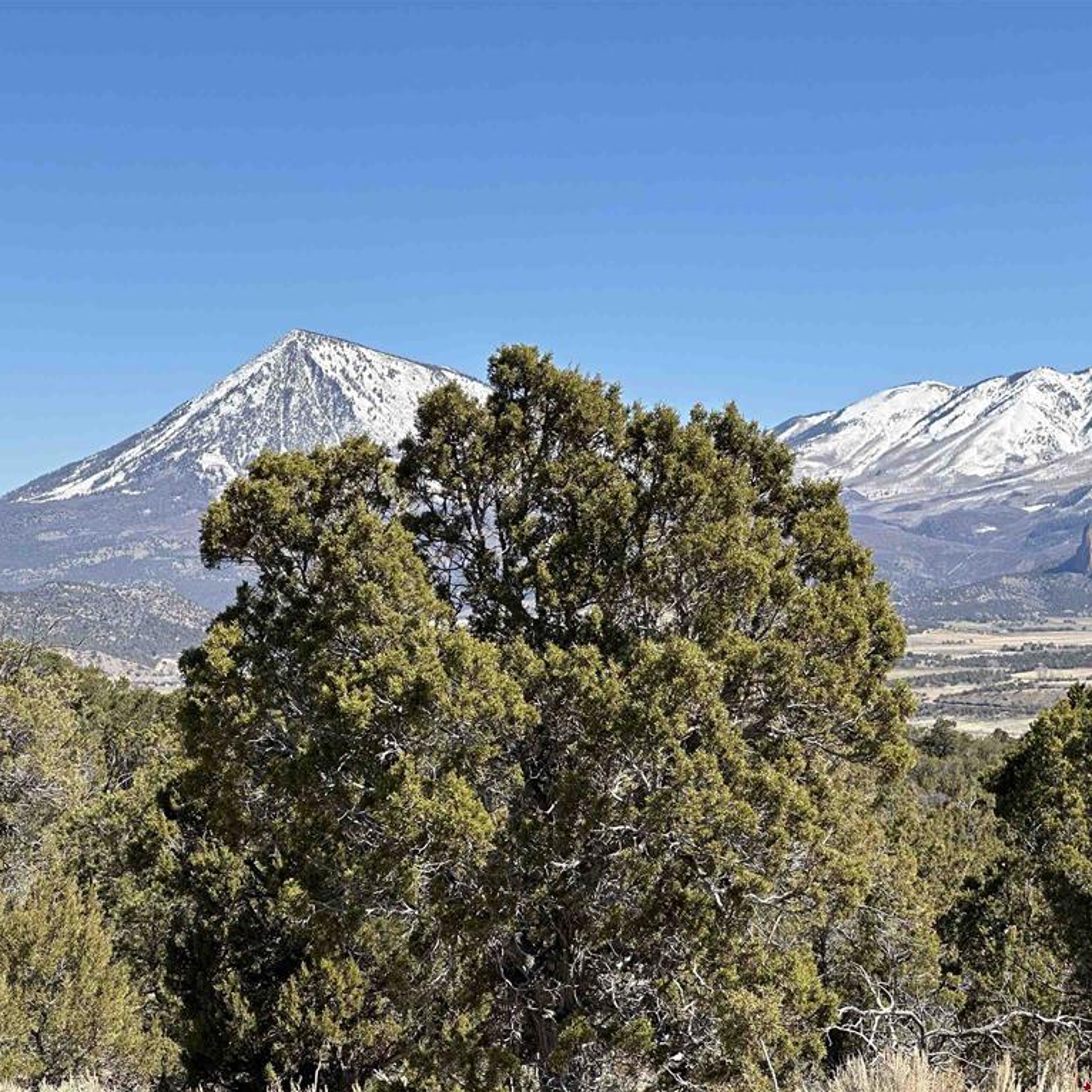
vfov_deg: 19.1
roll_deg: -0.2
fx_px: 3248
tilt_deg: +1.0
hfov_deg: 19.1
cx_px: 409
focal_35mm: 91
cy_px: 546
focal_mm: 9
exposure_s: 1/797
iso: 32
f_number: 2.8
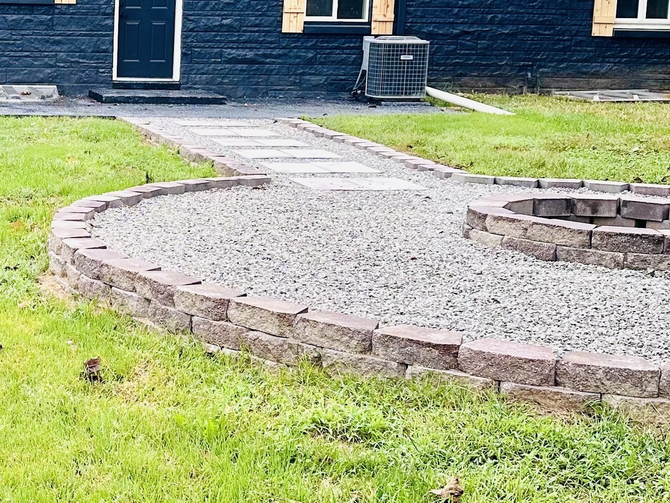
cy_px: 197
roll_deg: -1.1
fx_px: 1278
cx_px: 5
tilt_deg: -8.5
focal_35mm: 66
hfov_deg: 27.7
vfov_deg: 22.2
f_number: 1.78
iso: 80
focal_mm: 6.86
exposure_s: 1/161
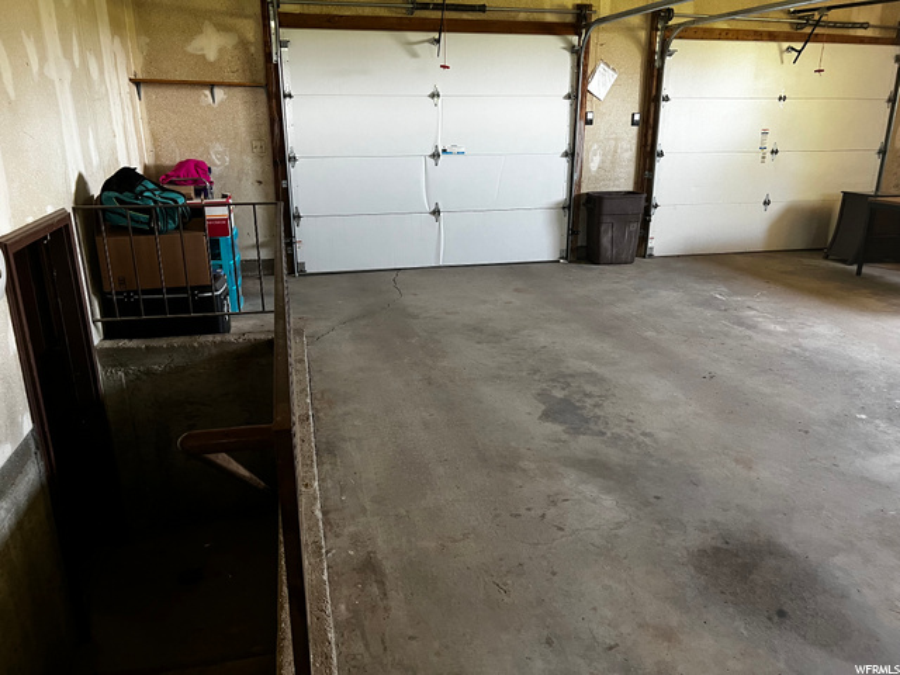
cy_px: 338
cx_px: 450
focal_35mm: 26
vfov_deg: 53.1
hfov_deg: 67.3
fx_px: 676
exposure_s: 1/60
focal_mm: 5.7
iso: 200
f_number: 1.5
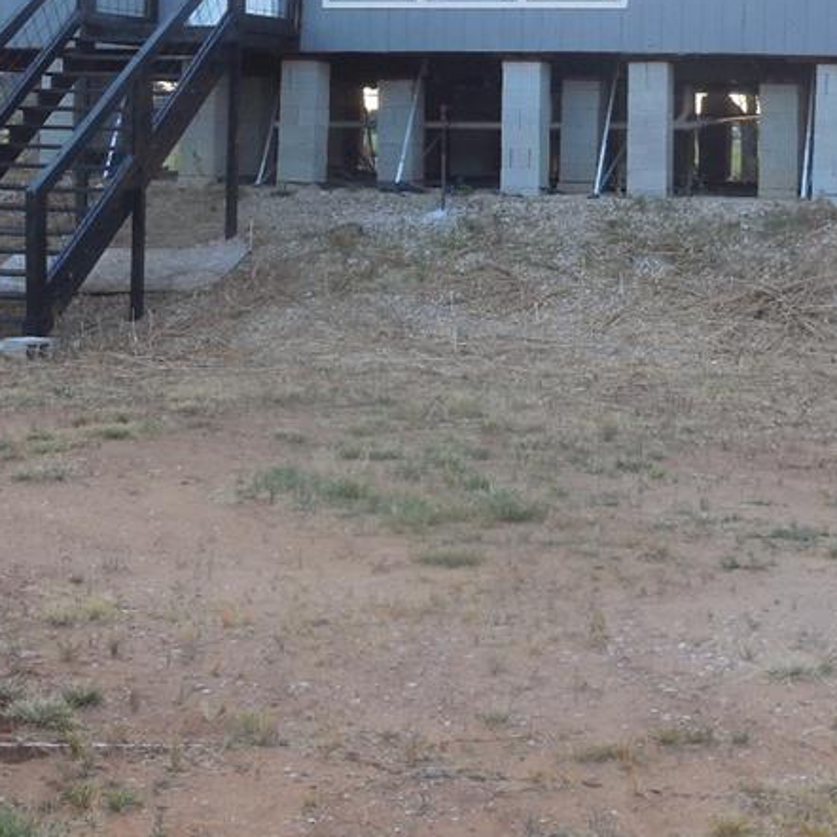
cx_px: 557
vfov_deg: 20.8
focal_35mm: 82
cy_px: 125
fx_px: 2243
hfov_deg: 21.1
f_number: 3.6
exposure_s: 1/80
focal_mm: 7.1
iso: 125
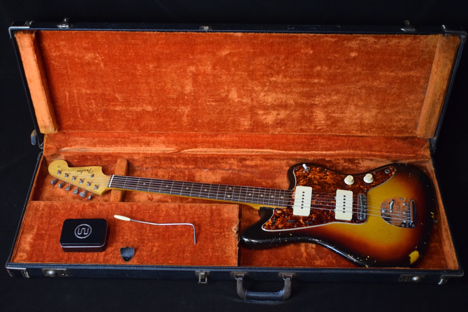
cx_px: 234
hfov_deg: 41.1
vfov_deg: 28.1
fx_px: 624
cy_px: 156
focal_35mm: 48
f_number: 4.5
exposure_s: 1/60
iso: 3200
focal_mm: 32
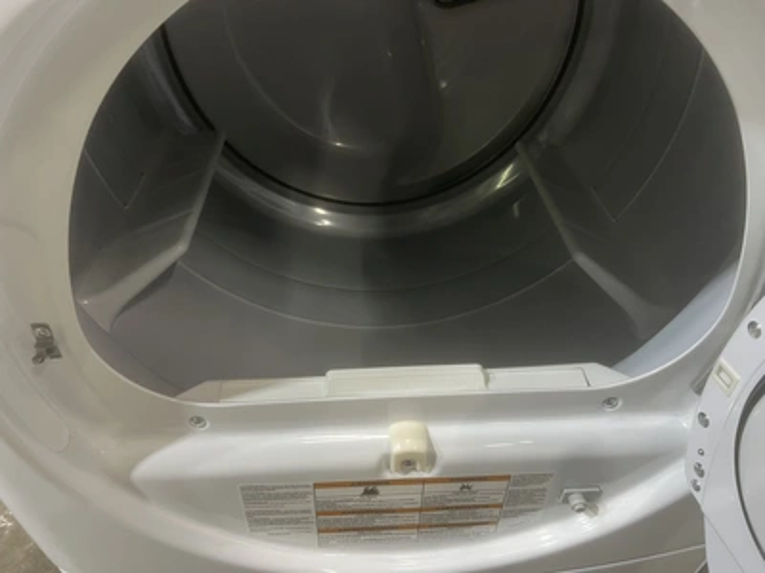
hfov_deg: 67.3
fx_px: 575
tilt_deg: -36.4
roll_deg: +1.3
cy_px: 286
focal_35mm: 26
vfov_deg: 53.1
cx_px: 382
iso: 125
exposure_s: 1/60
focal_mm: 5.1
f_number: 1.6
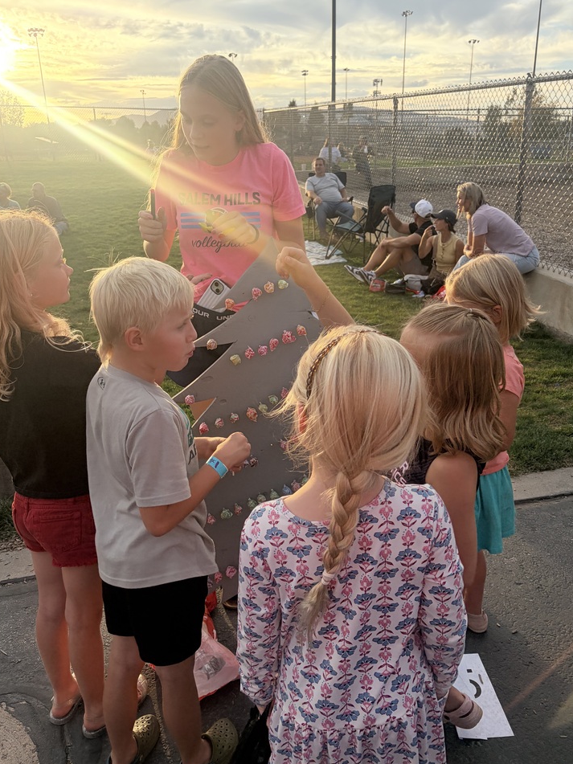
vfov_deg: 63.4
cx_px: 297
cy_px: 373
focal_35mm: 28
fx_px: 618
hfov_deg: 49.7
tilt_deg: -21.0
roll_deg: +1.6
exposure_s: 1/1517
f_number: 1.6
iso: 50
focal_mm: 5.96
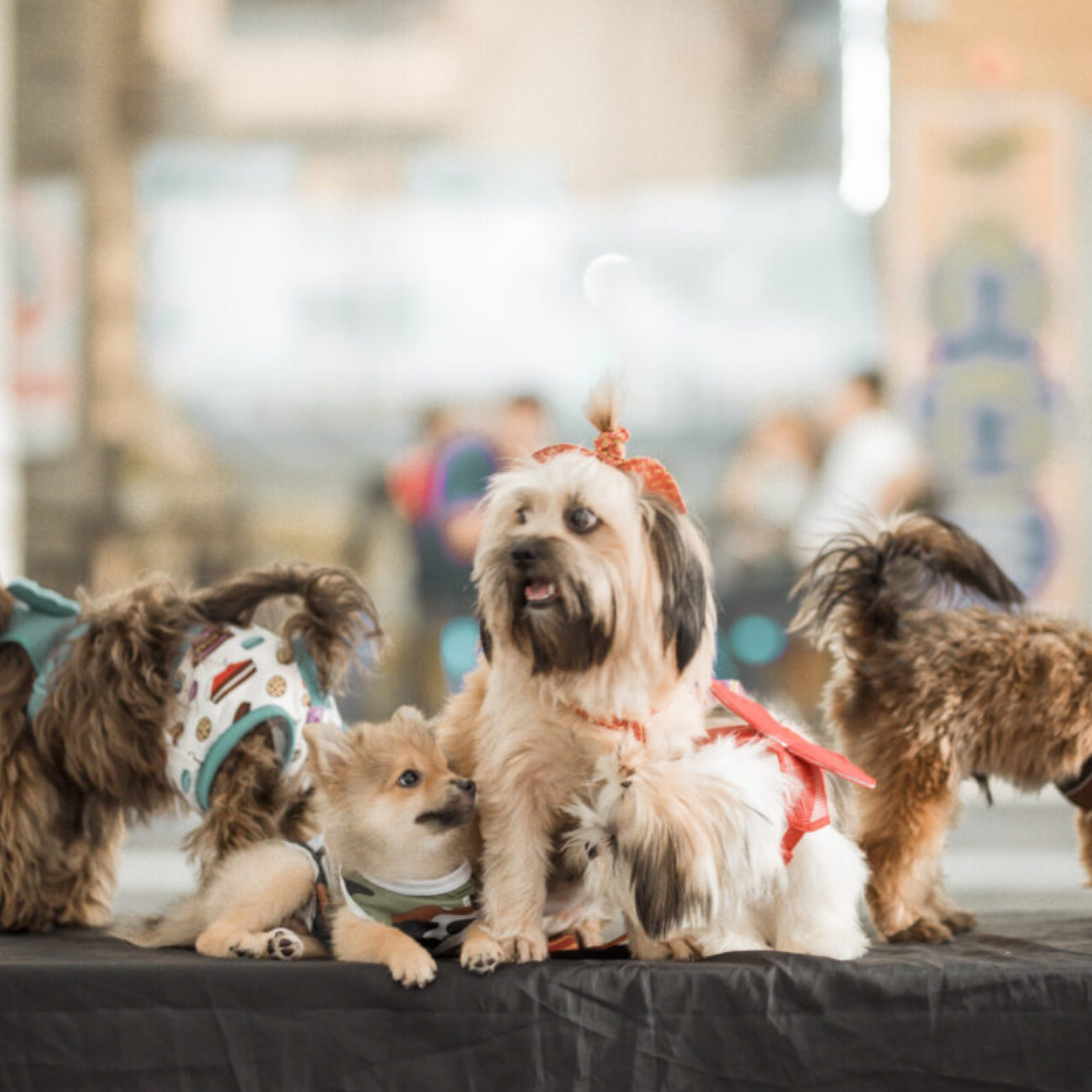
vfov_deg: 16.0
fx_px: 3890
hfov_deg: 16.0
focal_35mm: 109
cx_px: 609
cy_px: 545
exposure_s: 1/100
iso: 1600
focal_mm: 85
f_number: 1.6
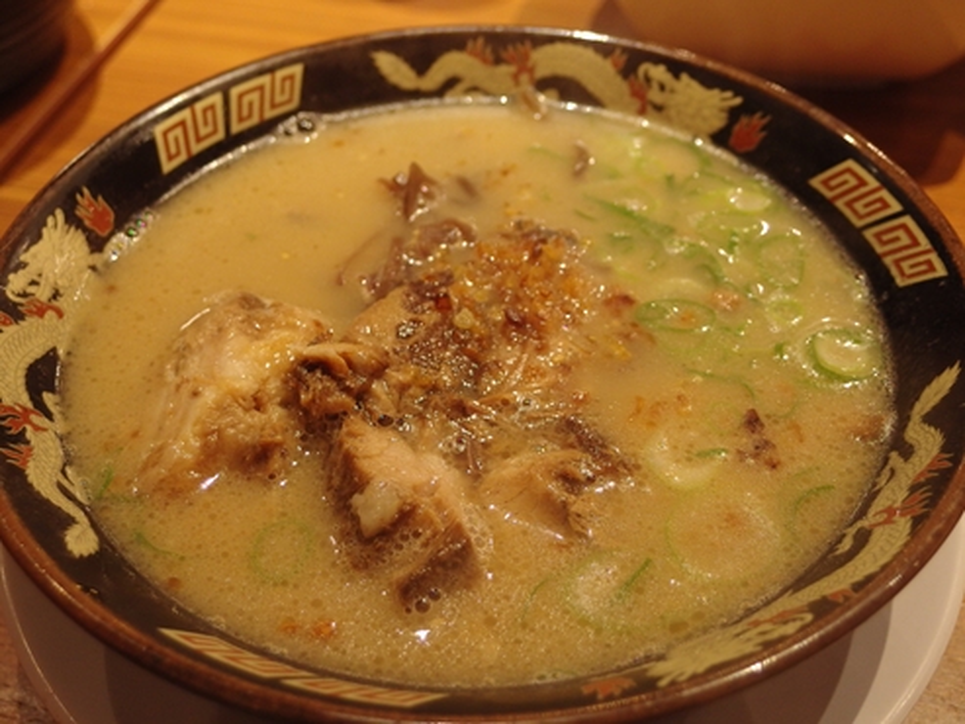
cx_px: 482
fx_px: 1171
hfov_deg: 44.8
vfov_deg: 34.4
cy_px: 362
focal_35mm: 42
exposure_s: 1/50
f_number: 2
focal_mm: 9
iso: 400
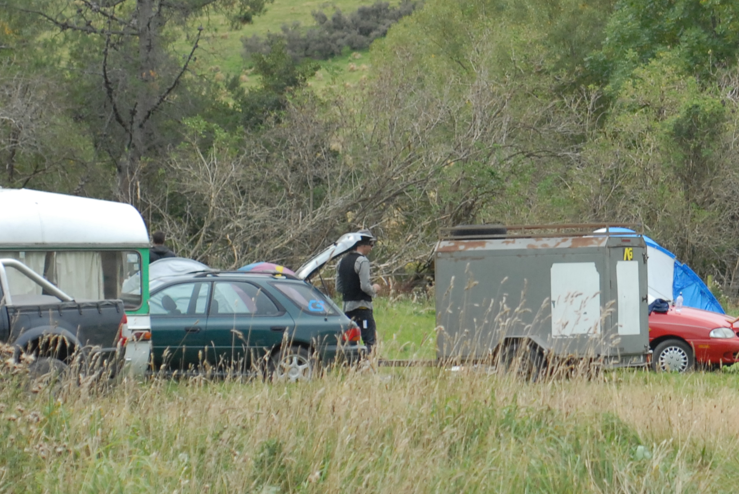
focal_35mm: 186
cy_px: 8
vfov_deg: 7.4
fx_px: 3823
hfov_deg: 10.9
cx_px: 859
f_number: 4.5
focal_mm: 50
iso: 400
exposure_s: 1/250
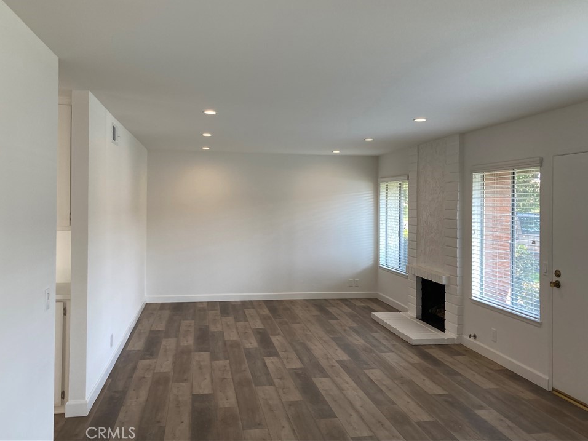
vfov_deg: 46.8
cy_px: 205
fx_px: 510
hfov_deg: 59.9
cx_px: 283
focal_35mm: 30
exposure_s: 1/120
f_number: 1.8
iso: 64
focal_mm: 3.99
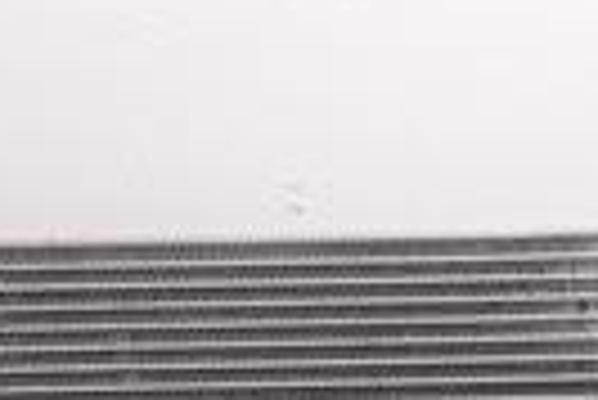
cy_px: 512
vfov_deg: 9.7
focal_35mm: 140
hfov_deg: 14.1
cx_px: 764
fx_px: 2328
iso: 100
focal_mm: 2.91
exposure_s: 1/100
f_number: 1.9
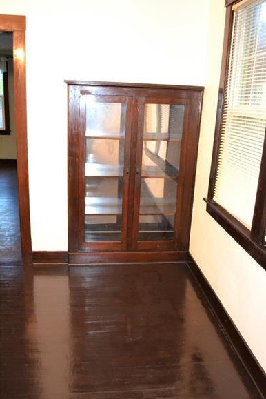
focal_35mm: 28
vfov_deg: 65.5
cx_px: 135
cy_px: 196
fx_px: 310
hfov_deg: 46.4
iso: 3200
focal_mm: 18
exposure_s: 1/60
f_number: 3.5
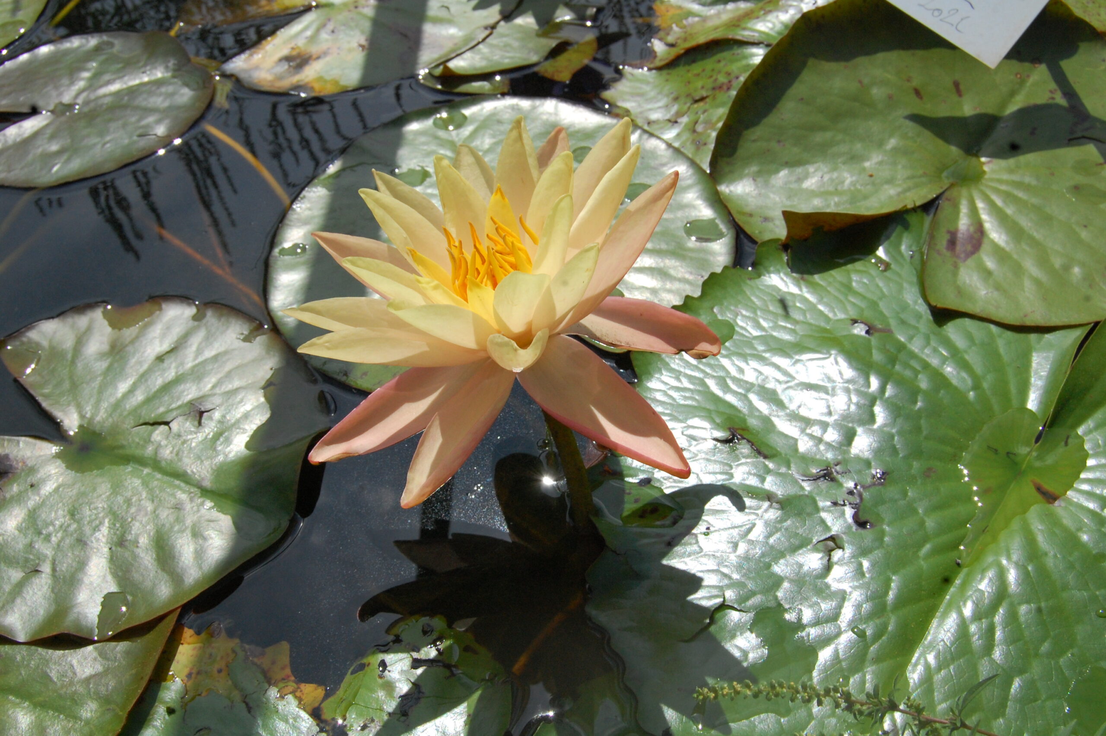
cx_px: 553
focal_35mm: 46
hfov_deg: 42.4
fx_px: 1427
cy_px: 368
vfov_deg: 28.9
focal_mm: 31
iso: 800
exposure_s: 1/1000
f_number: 16
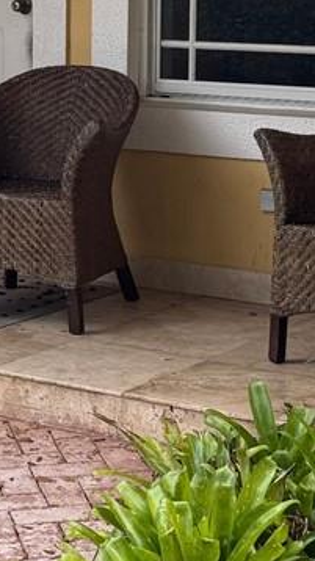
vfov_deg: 18.0
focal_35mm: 117
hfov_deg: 10.3
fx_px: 1740
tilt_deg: -5.4
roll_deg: +1.0
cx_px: 44
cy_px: 61
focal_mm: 6.76
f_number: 1.78
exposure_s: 1/979
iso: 100
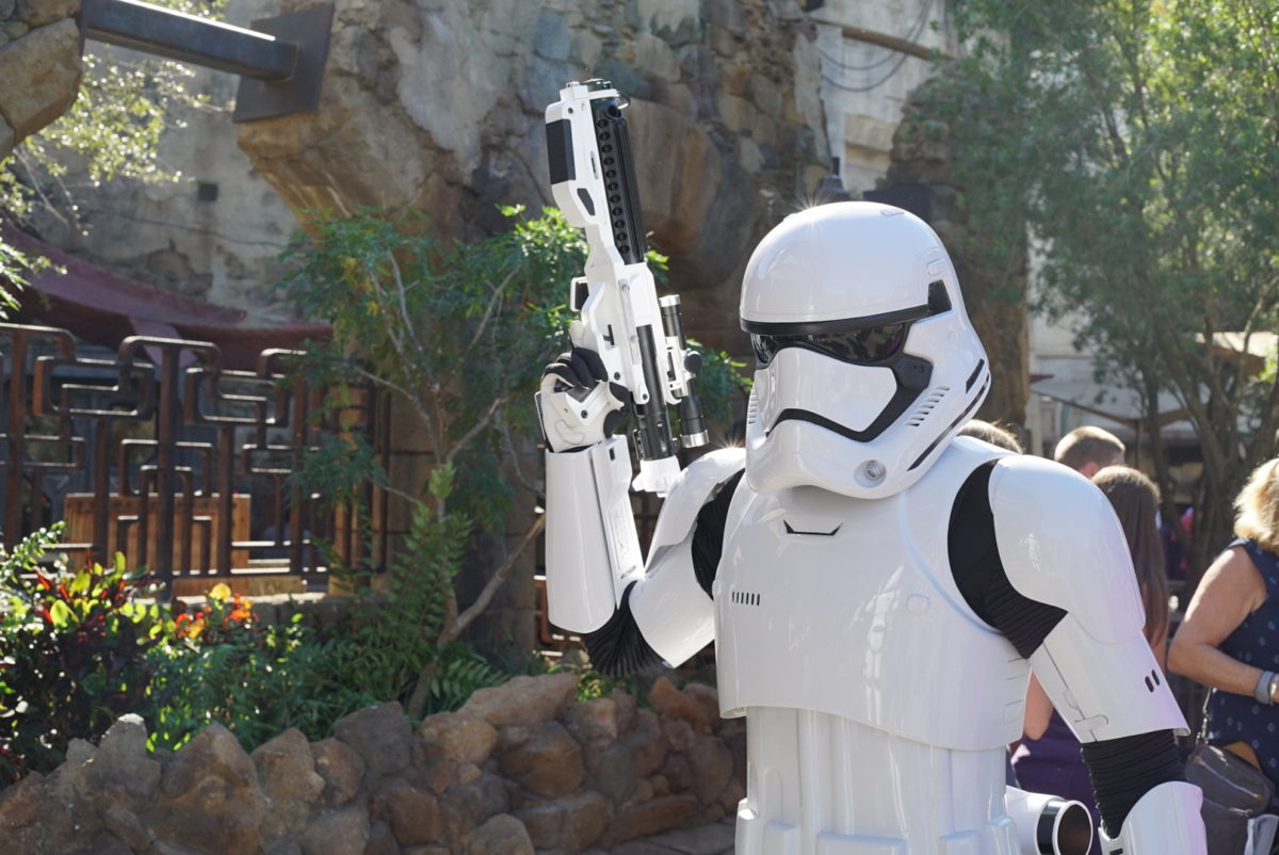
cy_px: 428
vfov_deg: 27.0
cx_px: 640
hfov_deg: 39.6
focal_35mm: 50
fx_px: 1778
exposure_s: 1/1600
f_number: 8
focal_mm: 50
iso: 2000
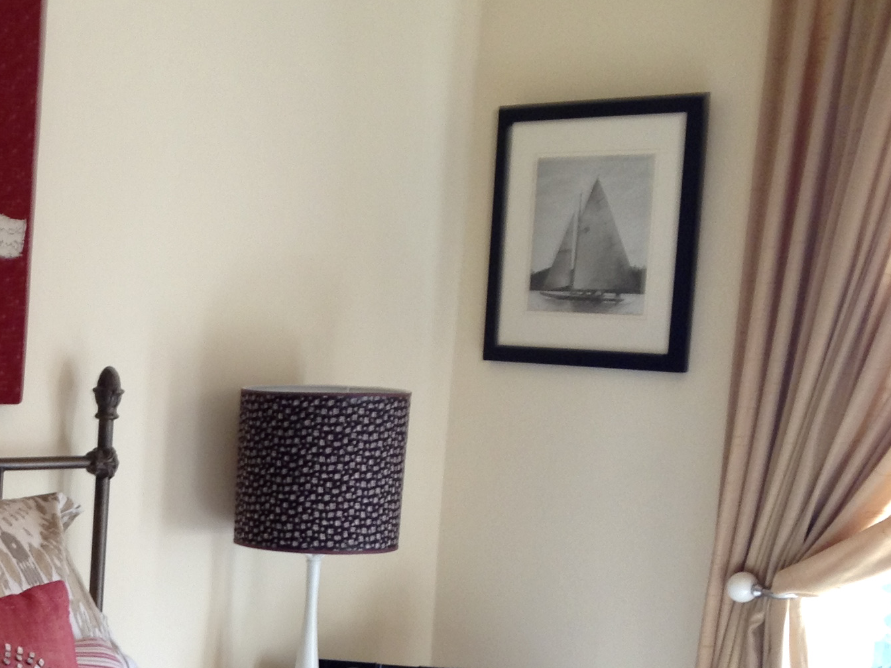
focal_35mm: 85
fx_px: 2188
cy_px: 693
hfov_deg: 21.7
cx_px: -110
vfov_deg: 16.9
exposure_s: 1/24
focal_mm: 4.28
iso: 50
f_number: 2.4
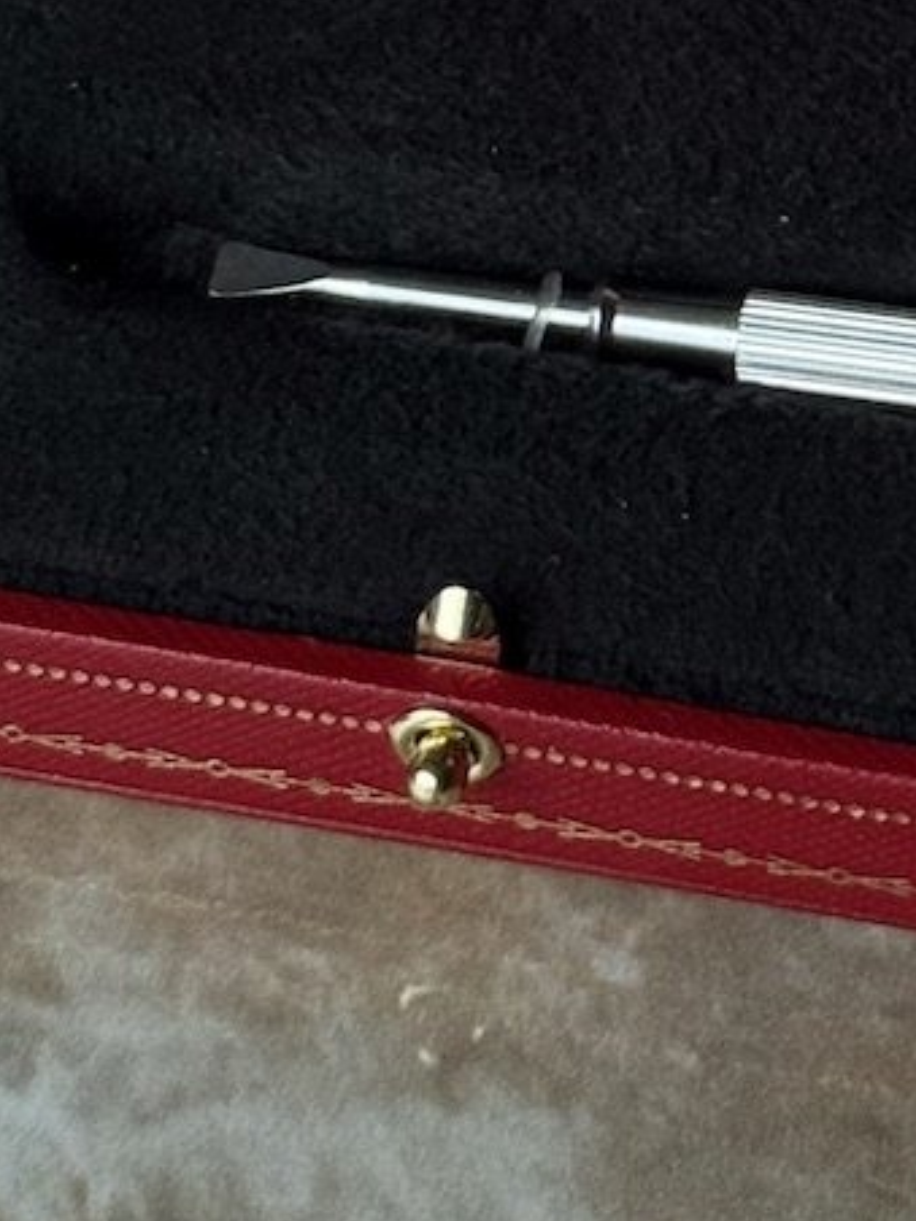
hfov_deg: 8.7
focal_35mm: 170
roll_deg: -0.4
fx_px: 5998
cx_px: 659
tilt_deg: -42.0
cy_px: -692
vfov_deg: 11.1
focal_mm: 6.76
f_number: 1.78
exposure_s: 1/40
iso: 400
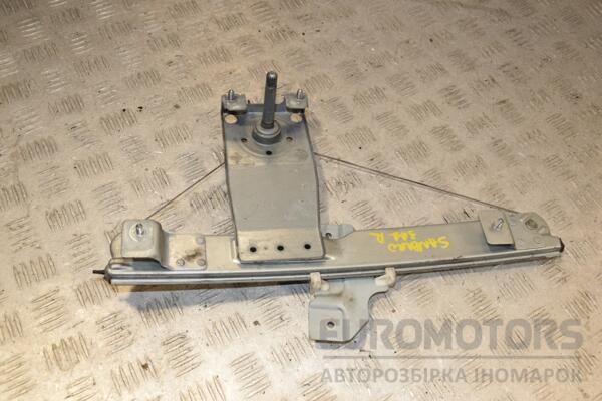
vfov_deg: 36.9
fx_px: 602
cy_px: 200
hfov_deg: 53.1
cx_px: 301
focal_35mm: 36
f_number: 9
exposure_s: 1/200
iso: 800
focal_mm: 24
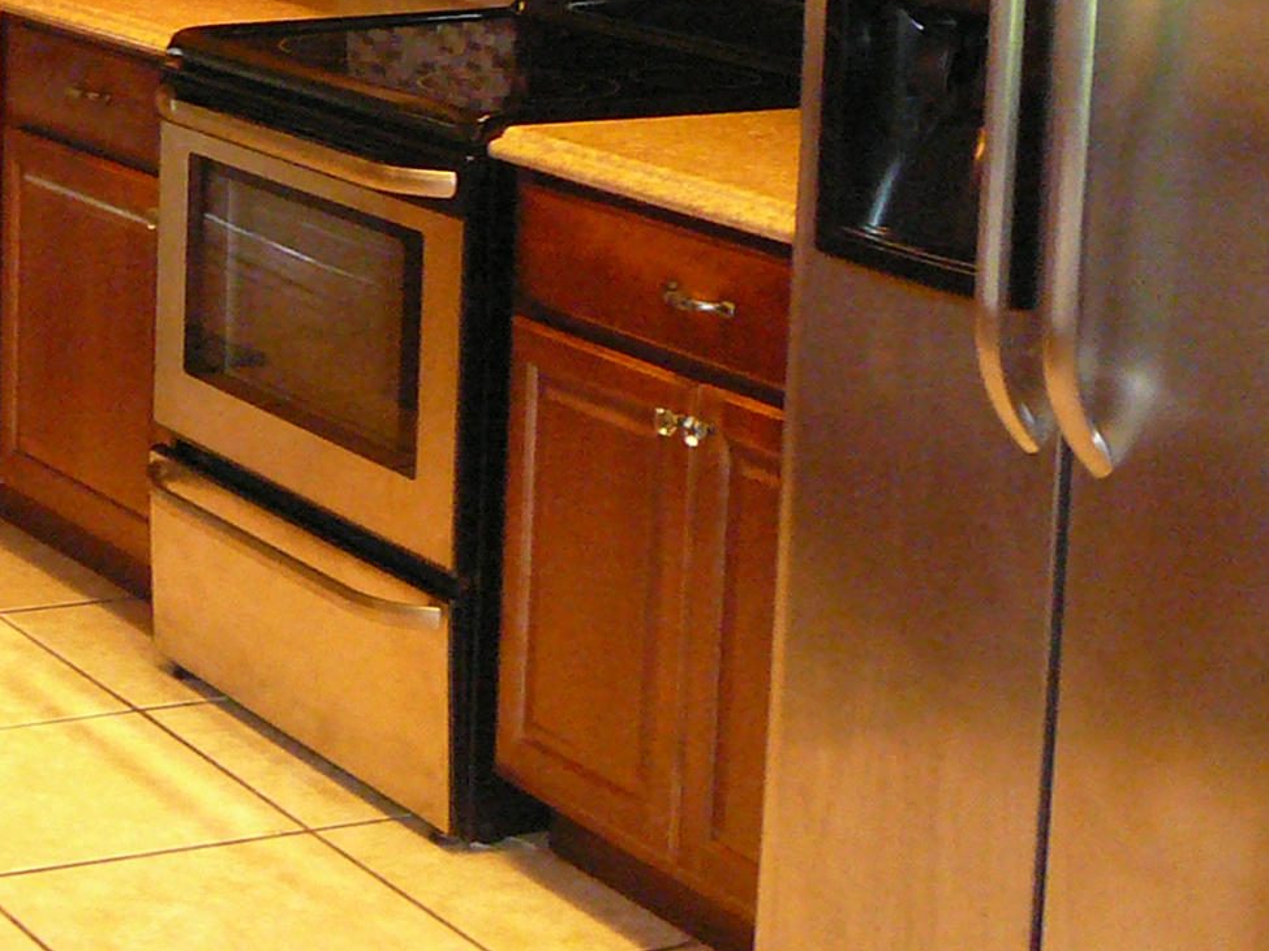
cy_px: -7
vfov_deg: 15.7
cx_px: -386
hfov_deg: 19.6
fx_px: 3372
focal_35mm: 92
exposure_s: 1/30
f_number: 2.8
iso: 400
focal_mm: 5.2
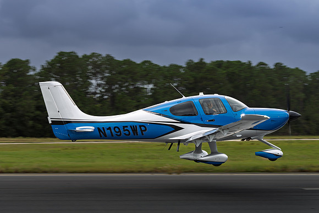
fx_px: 997
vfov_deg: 12.2
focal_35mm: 113
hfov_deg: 18.2
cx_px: 124
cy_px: 88
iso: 100
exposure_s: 1/320
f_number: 6.3
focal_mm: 73
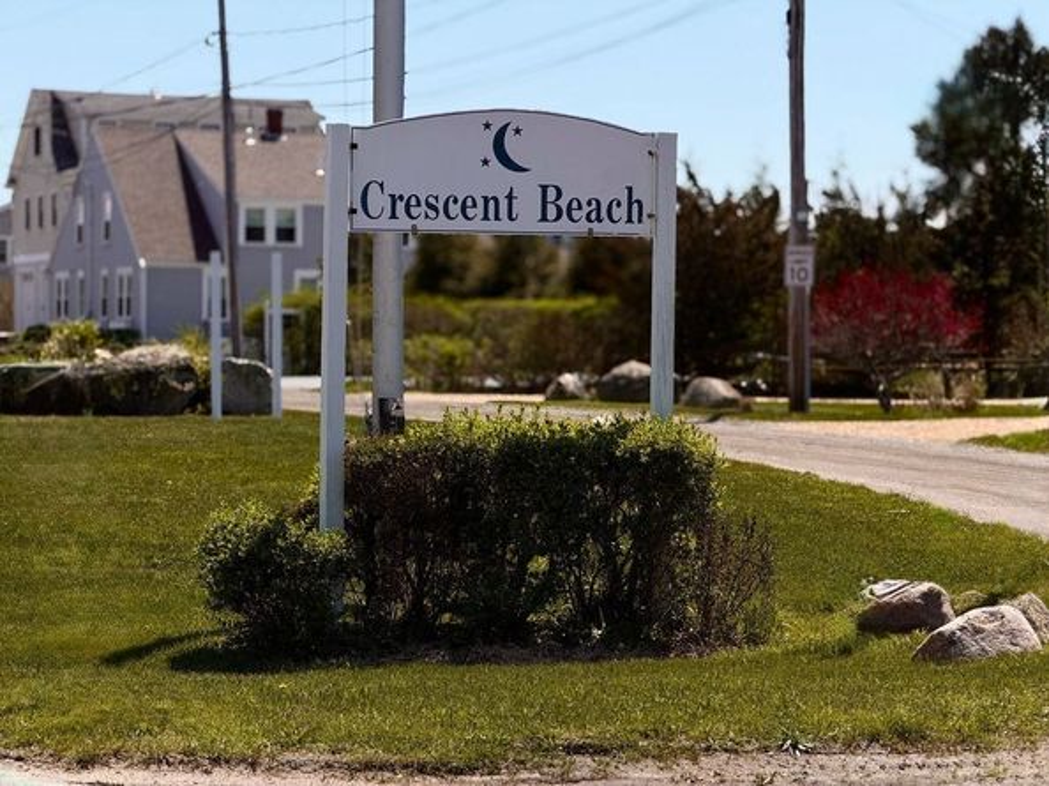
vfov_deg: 14.8
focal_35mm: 100
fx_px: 3029
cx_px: 524
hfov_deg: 19.6
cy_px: 393
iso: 25
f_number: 2.8
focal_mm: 16.89
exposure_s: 1/717
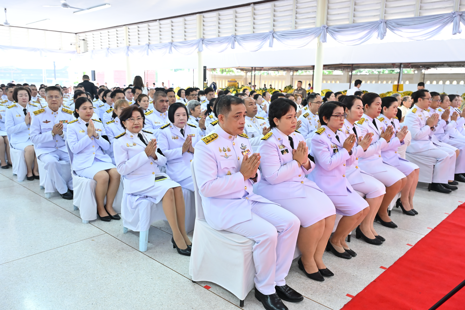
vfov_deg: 46.4
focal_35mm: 28
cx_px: 232
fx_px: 362
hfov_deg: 65.5
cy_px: 155
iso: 2000
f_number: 4
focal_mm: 28
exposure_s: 1/250
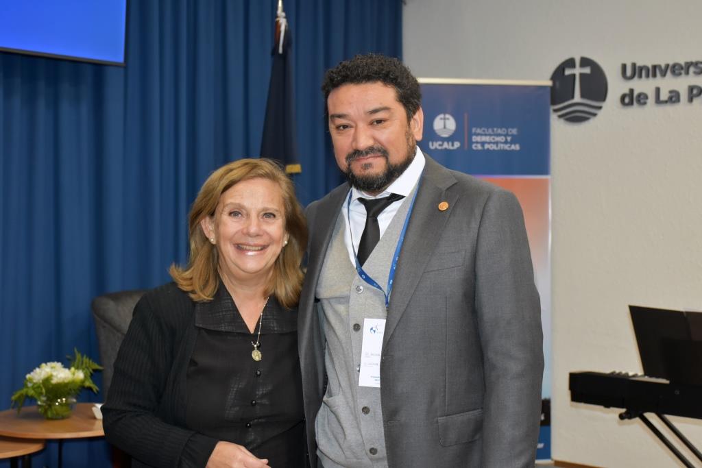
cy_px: 234
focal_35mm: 57
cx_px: 351
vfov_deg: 23.8
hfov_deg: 35.0
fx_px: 1112
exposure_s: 1/60
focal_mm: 38
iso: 1600
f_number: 5.6
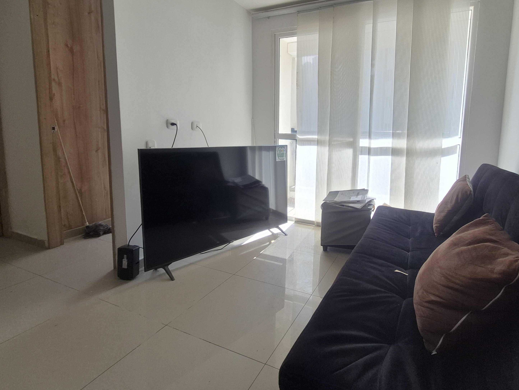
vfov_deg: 71.2
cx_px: 293
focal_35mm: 18
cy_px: 165
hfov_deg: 87.3
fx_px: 270
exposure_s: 1/239
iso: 50
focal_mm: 1.74
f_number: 2.2
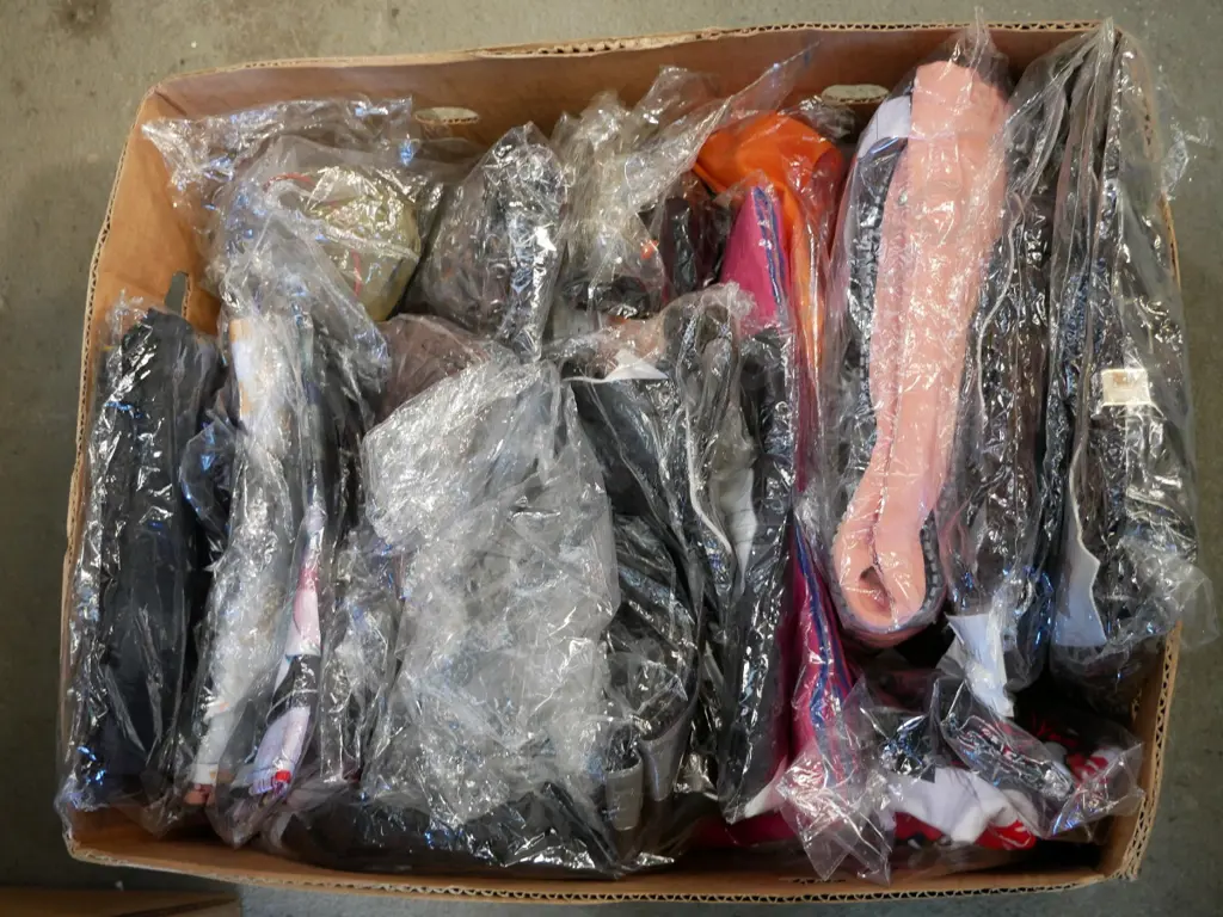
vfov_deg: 31.5
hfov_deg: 41.2
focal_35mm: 46
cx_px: 612
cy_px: 458
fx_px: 1625
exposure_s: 1/60
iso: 2000
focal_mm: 23
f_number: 4.3
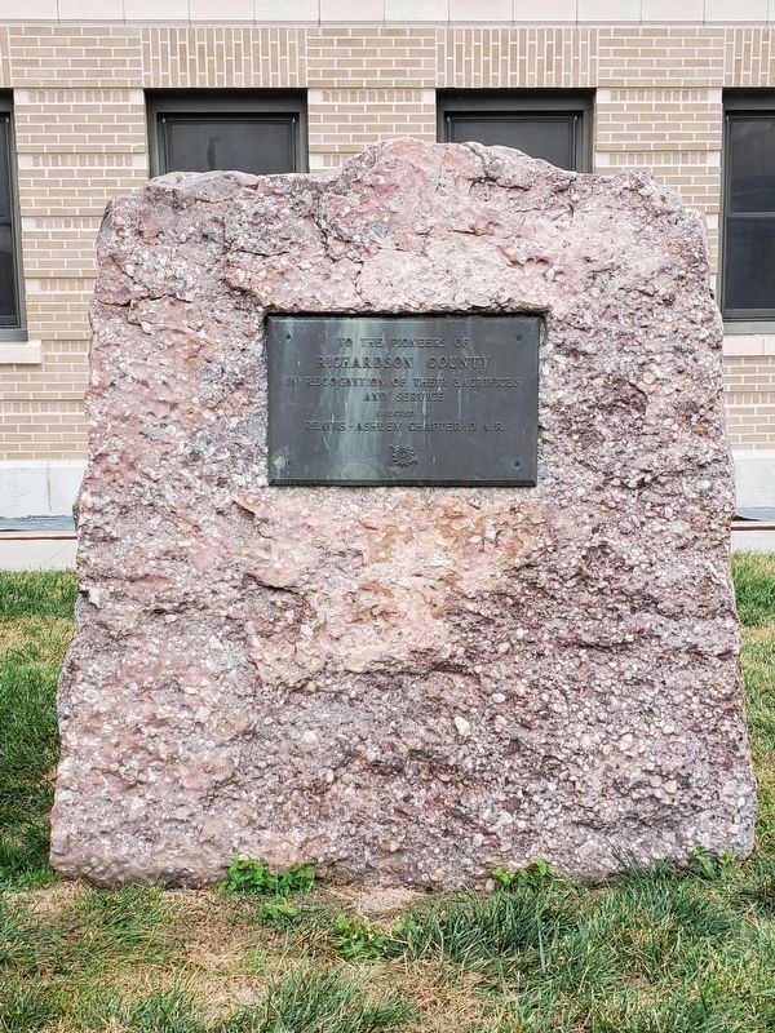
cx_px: 388
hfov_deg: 53.1
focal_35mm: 26
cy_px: 516
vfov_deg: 67.3
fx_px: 776
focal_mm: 4.3
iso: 64
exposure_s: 1/120
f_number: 2.4
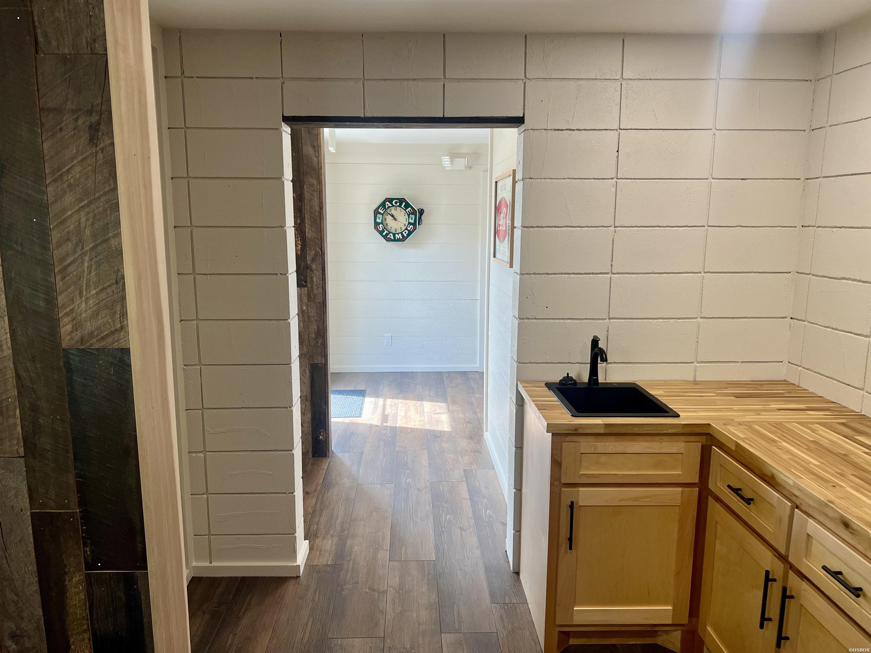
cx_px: 436
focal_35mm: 26
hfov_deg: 67.3
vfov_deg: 53.1
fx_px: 654
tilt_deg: -10.3
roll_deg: +0.3
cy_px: 326
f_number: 1.5
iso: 64
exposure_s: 1/120
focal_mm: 5.7
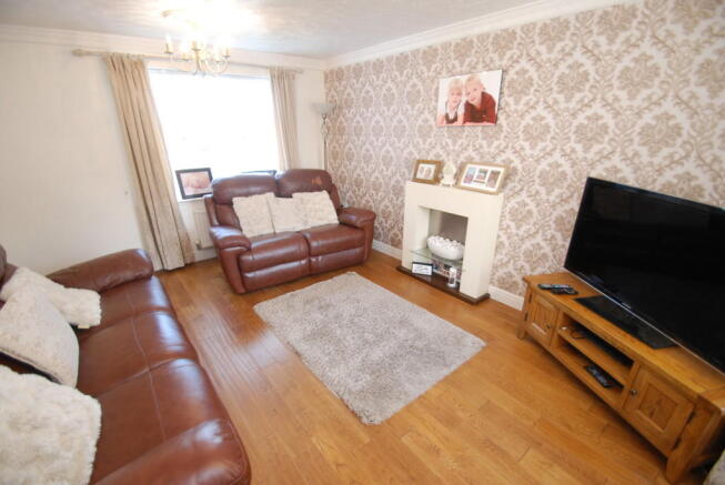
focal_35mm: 15
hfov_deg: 100.3
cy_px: 242
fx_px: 302
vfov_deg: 77.5
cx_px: 362
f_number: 3.5
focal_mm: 10
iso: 400
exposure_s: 1/25
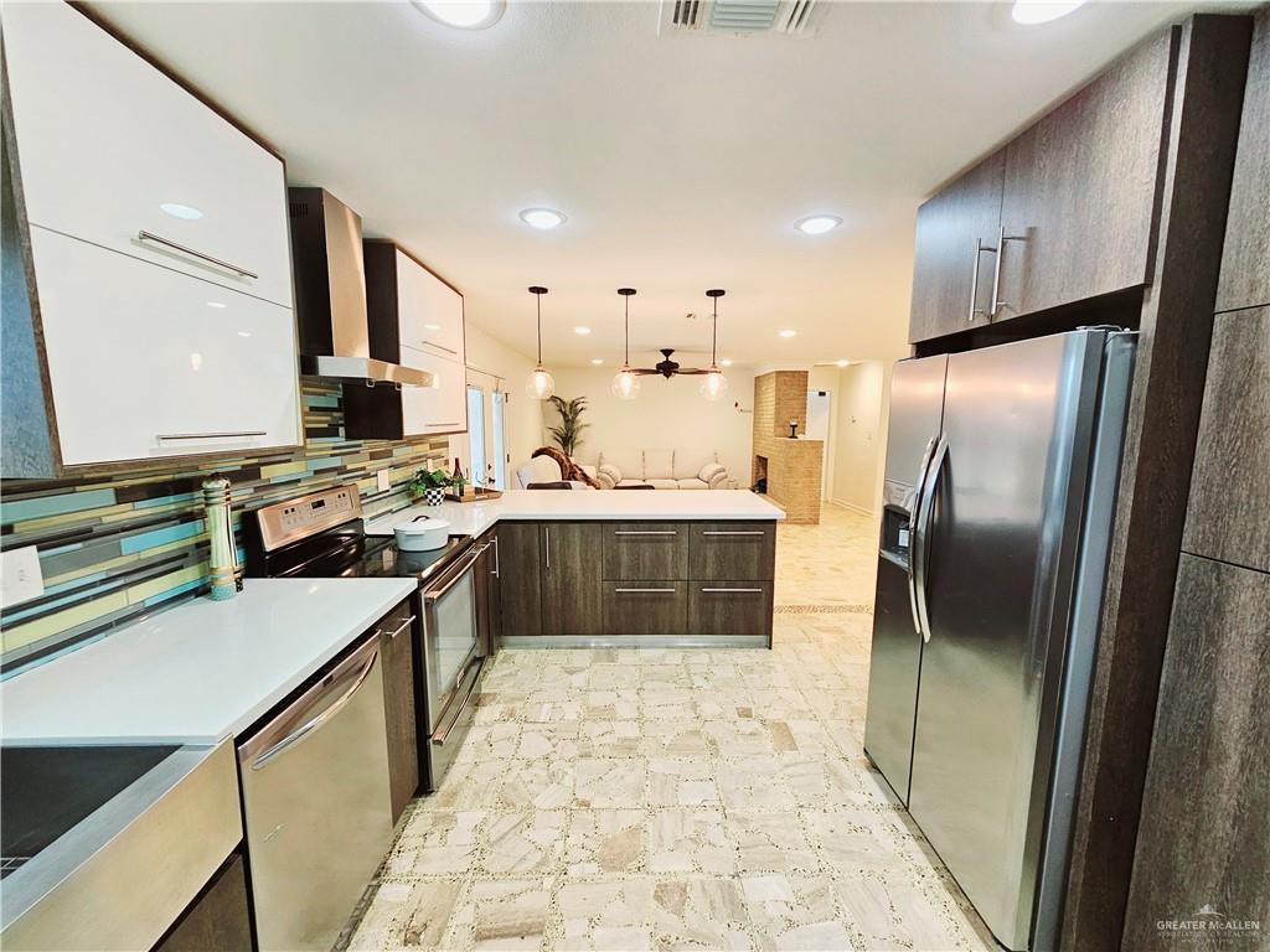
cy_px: 476
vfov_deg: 89.9
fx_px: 477
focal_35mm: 13
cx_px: 635
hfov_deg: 106.2
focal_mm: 2.2
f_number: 2.2
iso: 160
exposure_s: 1/60.2
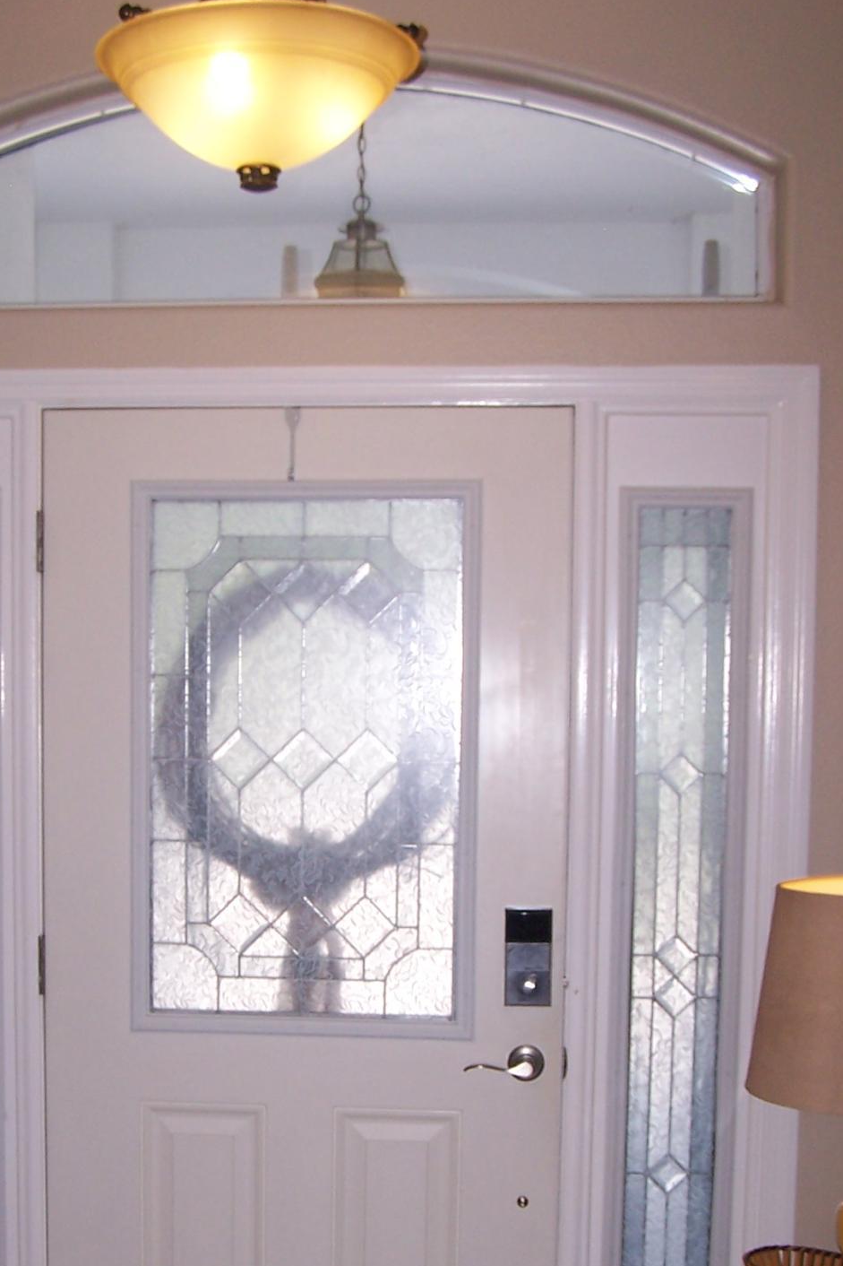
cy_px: 863
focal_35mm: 56
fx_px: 1967
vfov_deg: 35.2
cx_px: 299
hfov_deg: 24.1
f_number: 2.8
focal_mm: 6.3
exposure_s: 1/60
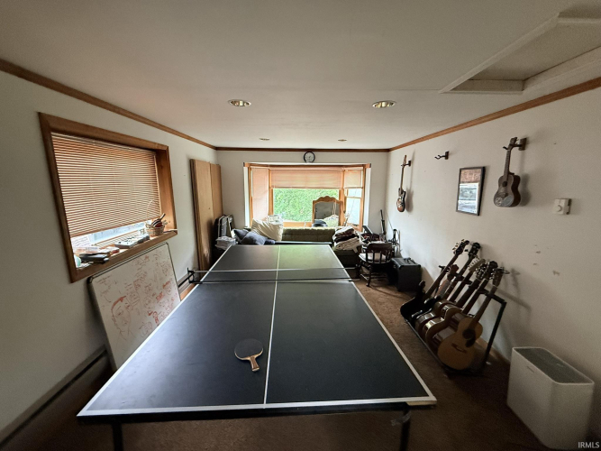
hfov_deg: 102.1
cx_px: 300
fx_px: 243
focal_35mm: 14
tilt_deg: -11.8
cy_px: 226
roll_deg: -0.3
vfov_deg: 85.7
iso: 500
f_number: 2.2
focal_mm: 2.22
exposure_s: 1/60
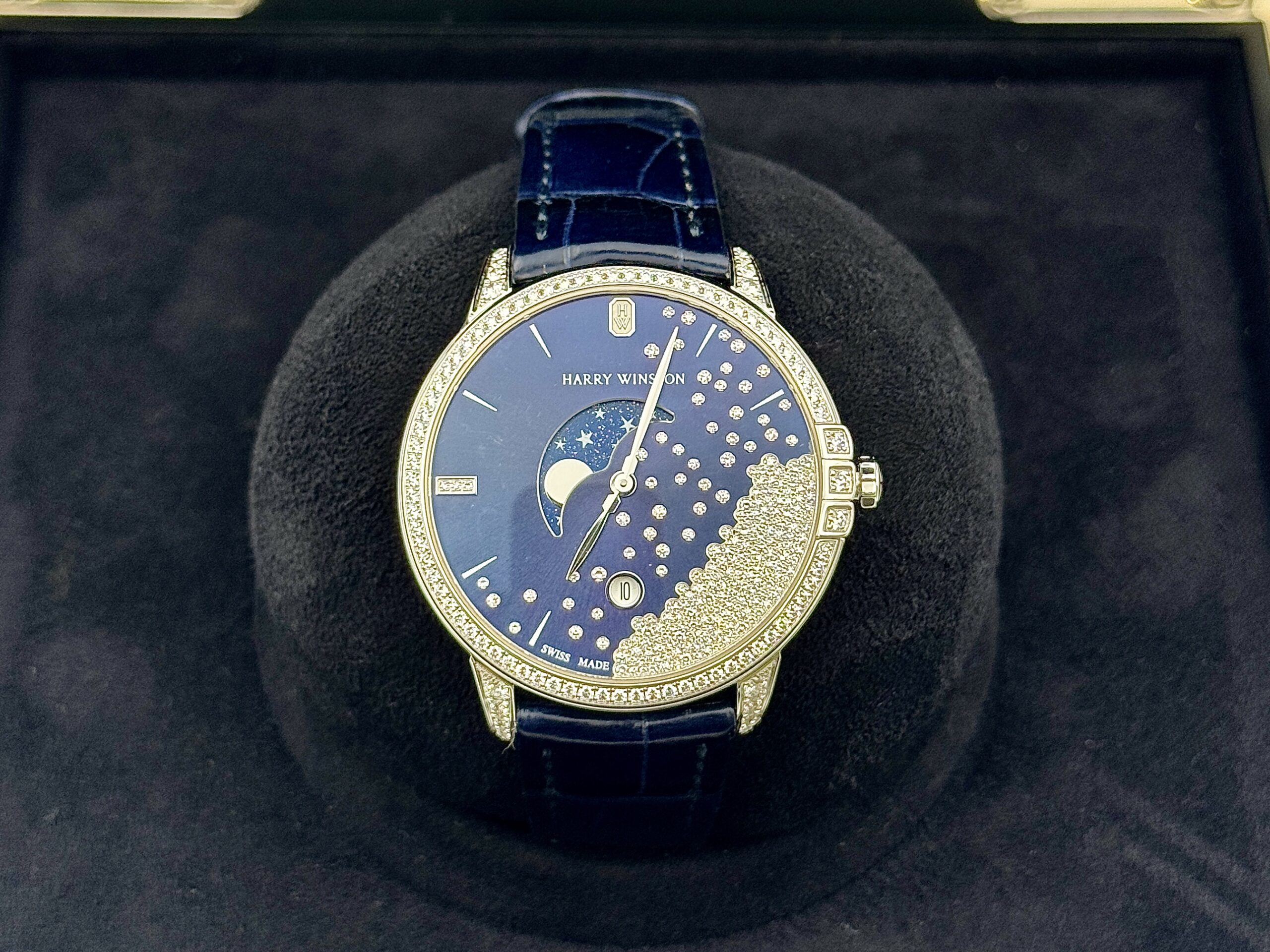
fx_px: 1761
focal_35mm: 48
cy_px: 476
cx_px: 635
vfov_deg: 30.3
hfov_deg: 39.7
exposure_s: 1/121
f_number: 1.78
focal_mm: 6.76
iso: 64
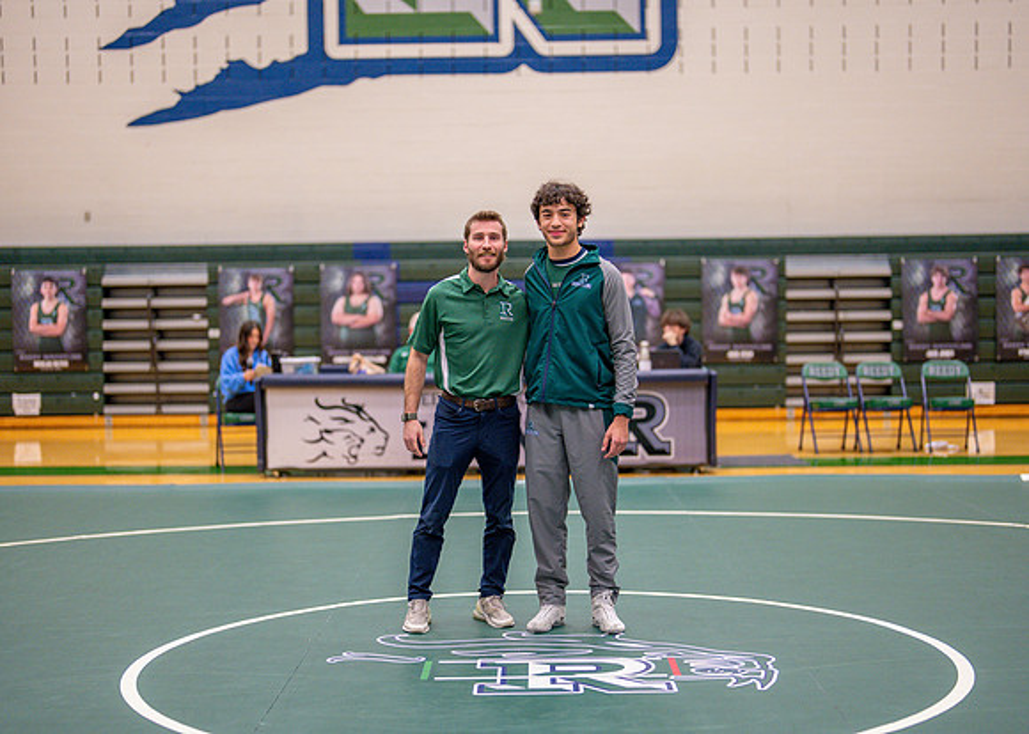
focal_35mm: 59
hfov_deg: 33.4
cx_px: 503
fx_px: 1713
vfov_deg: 24.2
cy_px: 378
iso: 1000
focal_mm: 50
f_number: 1.2
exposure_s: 1/800
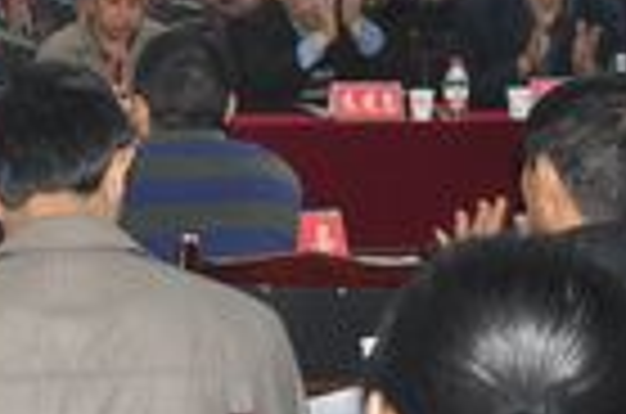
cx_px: -311
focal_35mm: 140
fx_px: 2429
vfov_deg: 9.7
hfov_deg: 13.8
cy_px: 99
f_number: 4
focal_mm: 26
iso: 800
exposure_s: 1/60
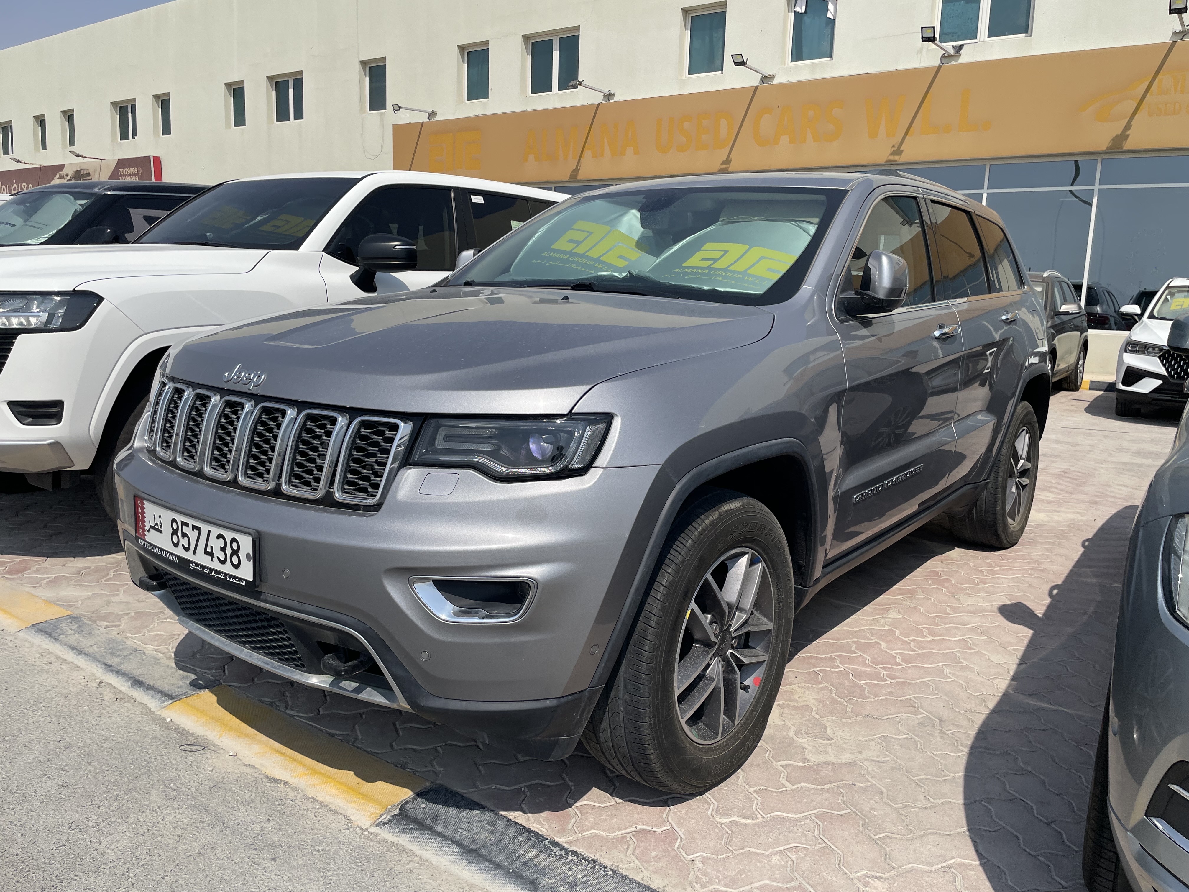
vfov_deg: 53.1
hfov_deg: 67.3
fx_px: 893
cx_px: 594
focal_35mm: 26
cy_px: 446
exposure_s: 1/5814
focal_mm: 4.2
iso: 32
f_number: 1.6
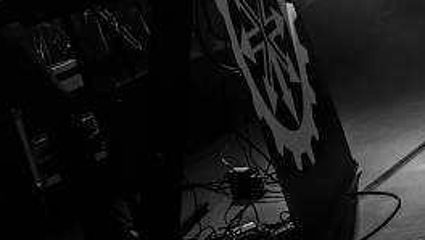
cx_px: 174
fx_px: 902
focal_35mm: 80
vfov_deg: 14.1
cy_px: -130
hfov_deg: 26.5
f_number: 4.5
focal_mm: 28
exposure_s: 1/100
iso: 3200
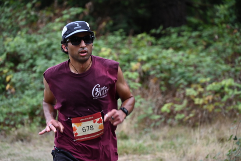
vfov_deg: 6.9
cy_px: 80
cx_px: 120
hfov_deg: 10.3
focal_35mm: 200
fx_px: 1339
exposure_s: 1/250
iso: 1250
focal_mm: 200
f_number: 6.3
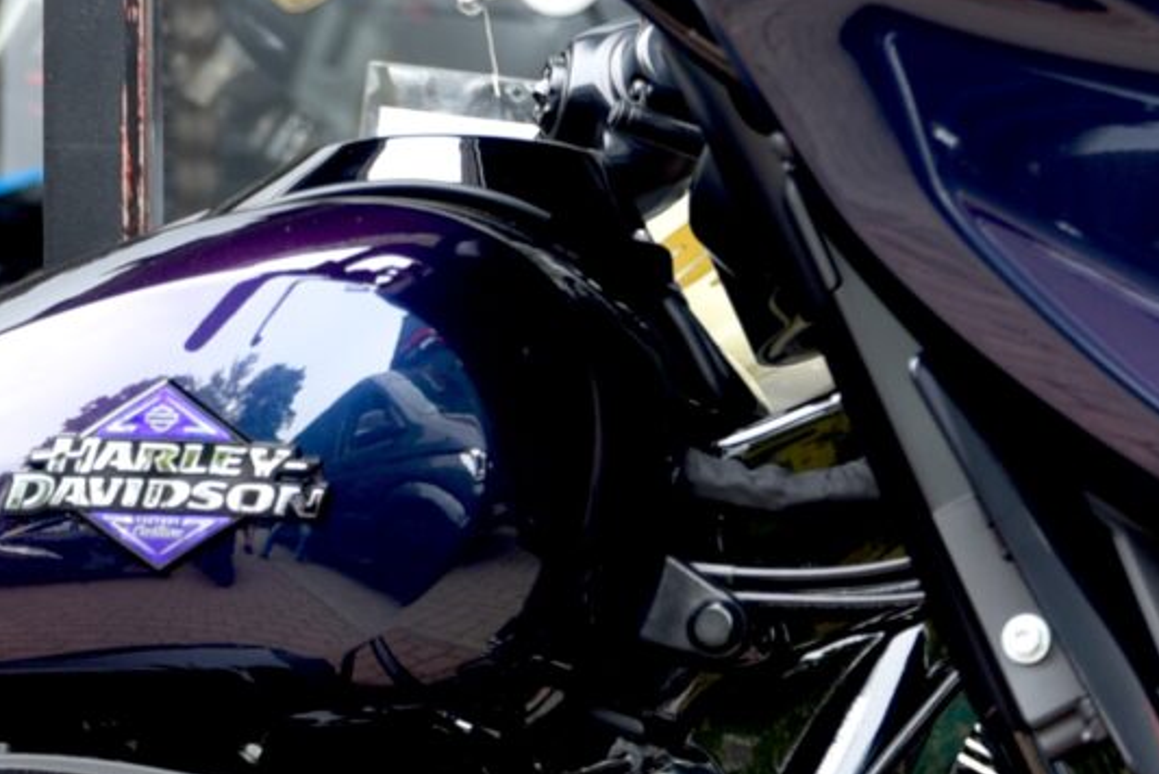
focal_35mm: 240
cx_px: -146
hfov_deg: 8.5
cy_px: 934
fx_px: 7731
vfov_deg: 5.7
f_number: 2.8
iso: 100
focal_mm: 50
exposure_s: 1/60
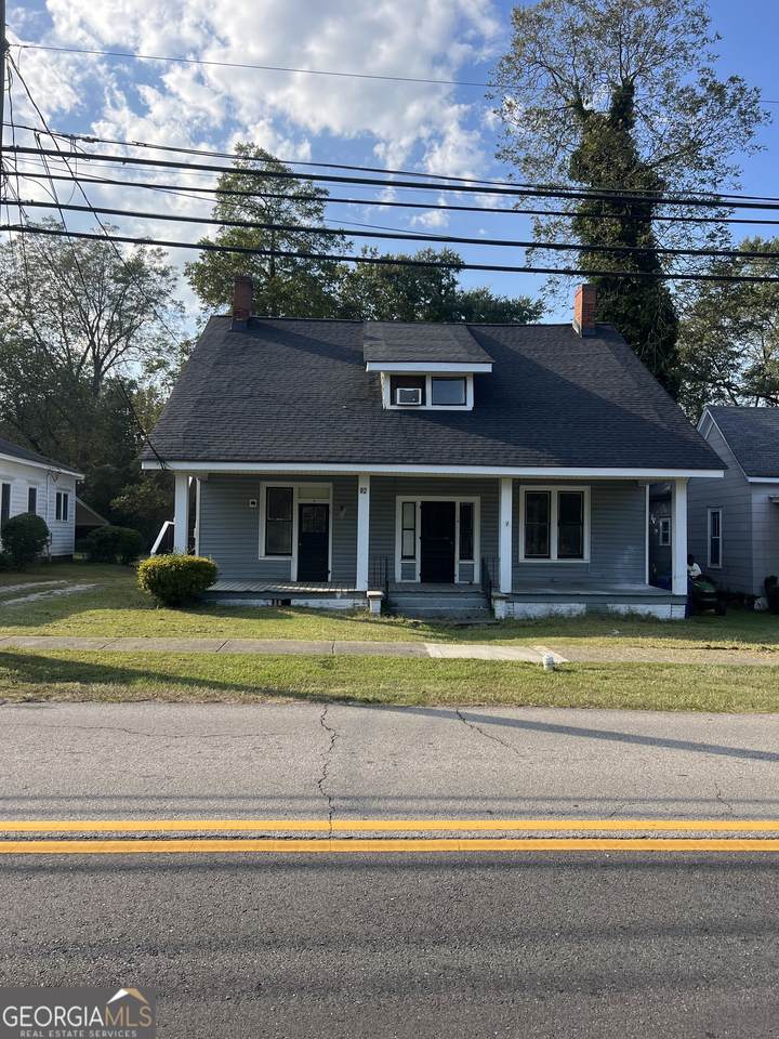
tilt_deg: +1.5
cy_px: 520
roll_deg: -1.1
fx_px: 780
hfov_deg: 53.1
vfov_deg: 67.3
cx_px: 390
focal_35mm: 26
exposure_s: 1/1531
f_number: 1.5
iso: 50
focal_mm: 5.7
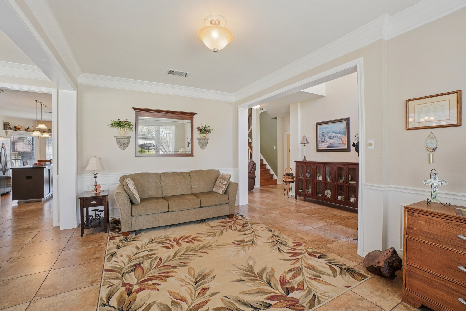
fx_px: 194
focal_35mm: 15
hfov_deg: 100.4
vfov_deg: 77.3
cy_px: 156
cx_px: 233
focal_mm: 10
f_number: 8
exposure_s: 1/15
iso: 400
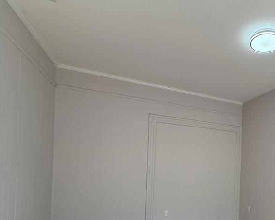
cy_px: 162
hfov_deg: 62.2
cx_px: 233
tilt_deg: -0.1
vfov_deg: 56.1
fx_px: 195
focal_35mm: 24
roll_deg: -1.8
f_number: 2.2
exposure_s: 1/108
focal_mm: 2.22
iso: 40
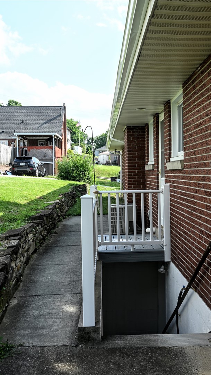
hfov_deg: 29.0
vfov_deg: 49.4
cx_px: 120
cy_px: 188
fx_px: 408
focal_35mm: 41
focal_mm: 26
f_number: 9
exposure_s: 1/80
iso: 100
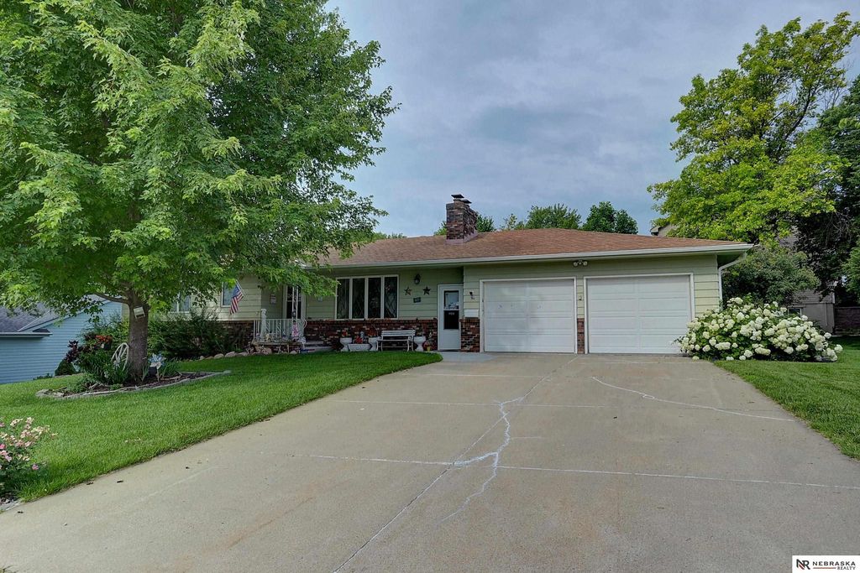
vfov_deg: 57.2
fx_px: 526
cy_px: 286
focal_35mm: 22
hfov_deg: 78.6
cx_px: 430
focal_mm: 22
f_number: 16
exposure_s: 1/50
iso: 125
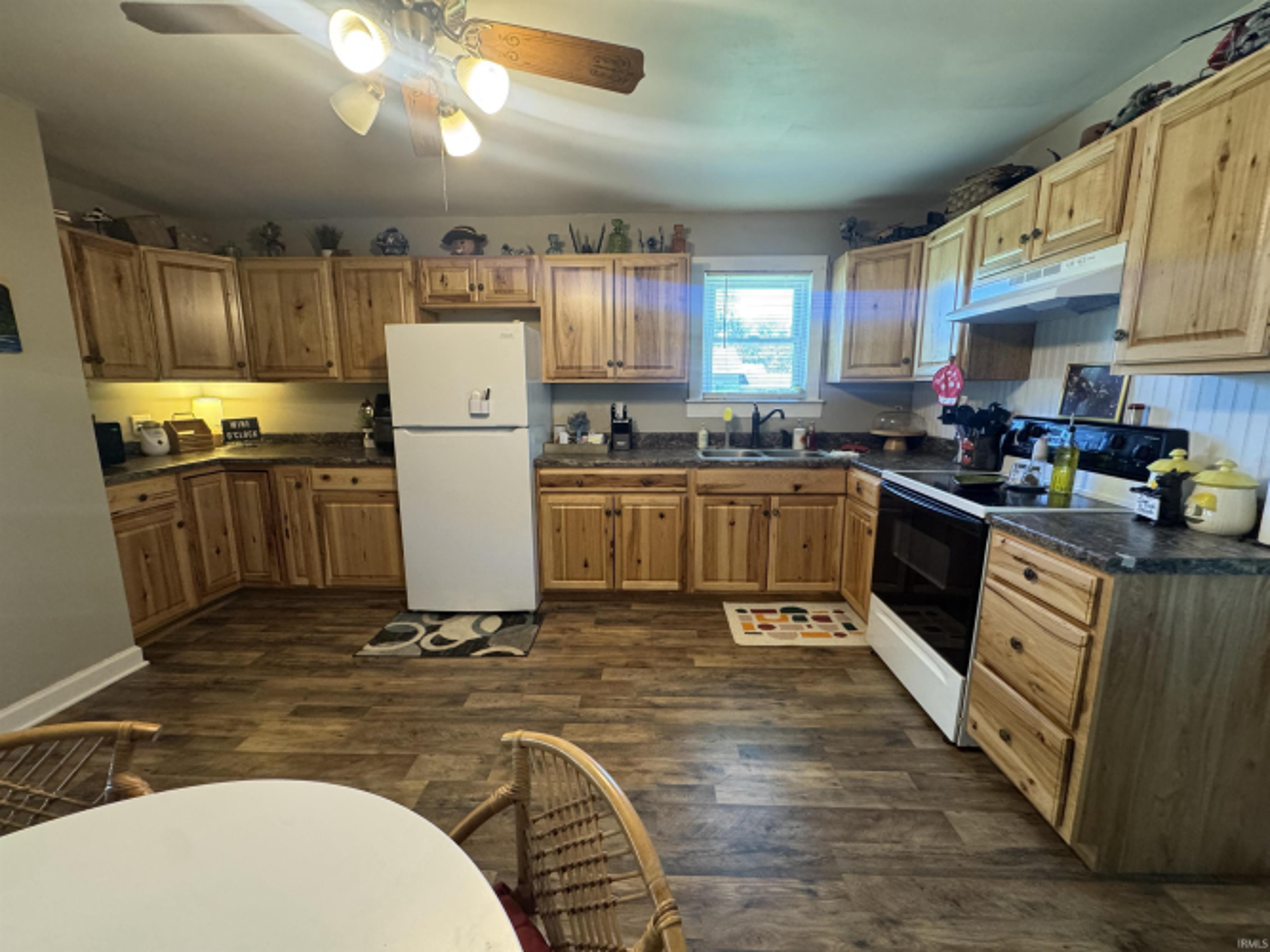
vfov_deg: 85.7
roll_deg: +0.6
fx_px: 514
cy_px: 476
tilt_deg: -10.8
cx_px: 635
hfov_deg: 102.1
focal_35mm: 14
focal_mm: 2.22
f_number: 2.2
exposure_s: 1/60
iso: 320
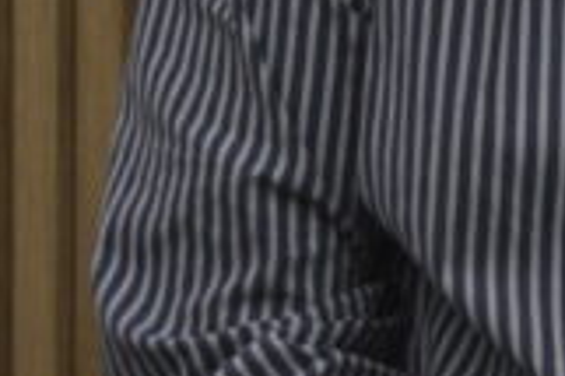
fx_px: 4186
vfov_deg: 5.0
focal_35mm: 267
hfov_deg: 7.7
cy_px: -568
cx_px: 425
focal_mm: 28
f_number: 4.5
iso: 640
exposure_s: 1/60
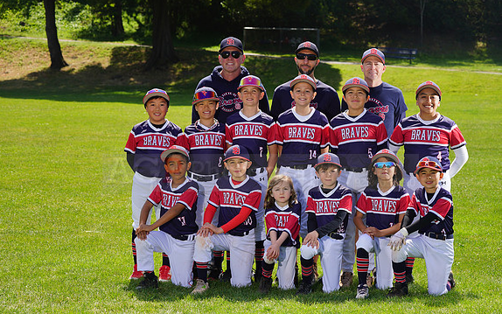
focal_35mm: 103
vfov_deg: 12.7
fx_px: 1409
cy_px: 166
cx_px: 249
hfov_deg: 20.2
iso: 100
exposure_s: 1/250
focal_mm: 100
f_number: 8
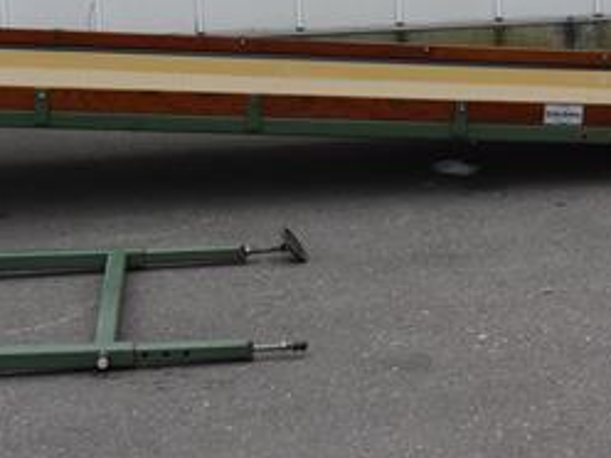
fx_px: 1818
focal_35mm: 103
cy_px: 170
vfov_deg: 14.4
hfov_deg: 19.1
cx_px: 309
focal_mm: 20
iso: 160
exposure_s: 1/160
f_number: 5.6
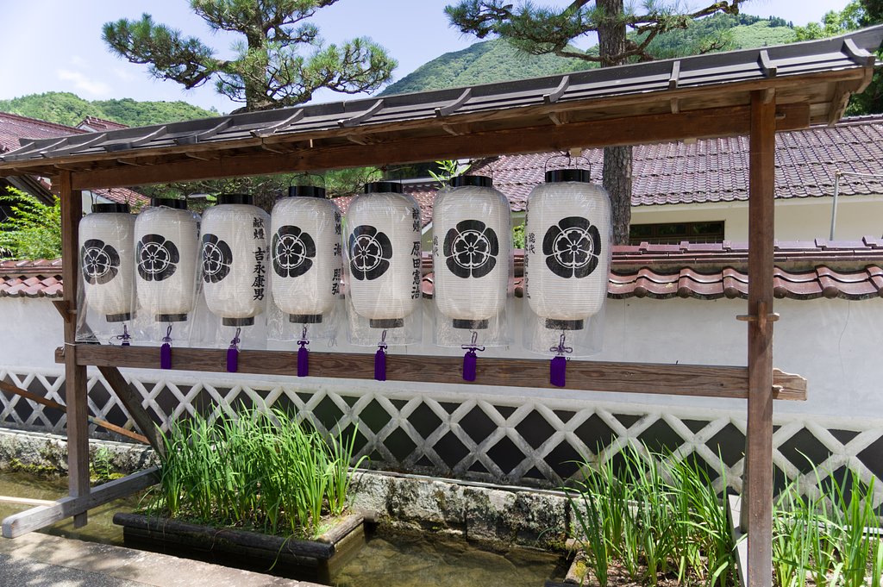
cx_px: 442
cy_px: 294
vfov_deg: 50.3
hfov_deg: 70.5
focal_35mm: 26
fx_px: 625
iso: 100
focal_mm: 17
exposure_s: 1/500
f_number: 2.8
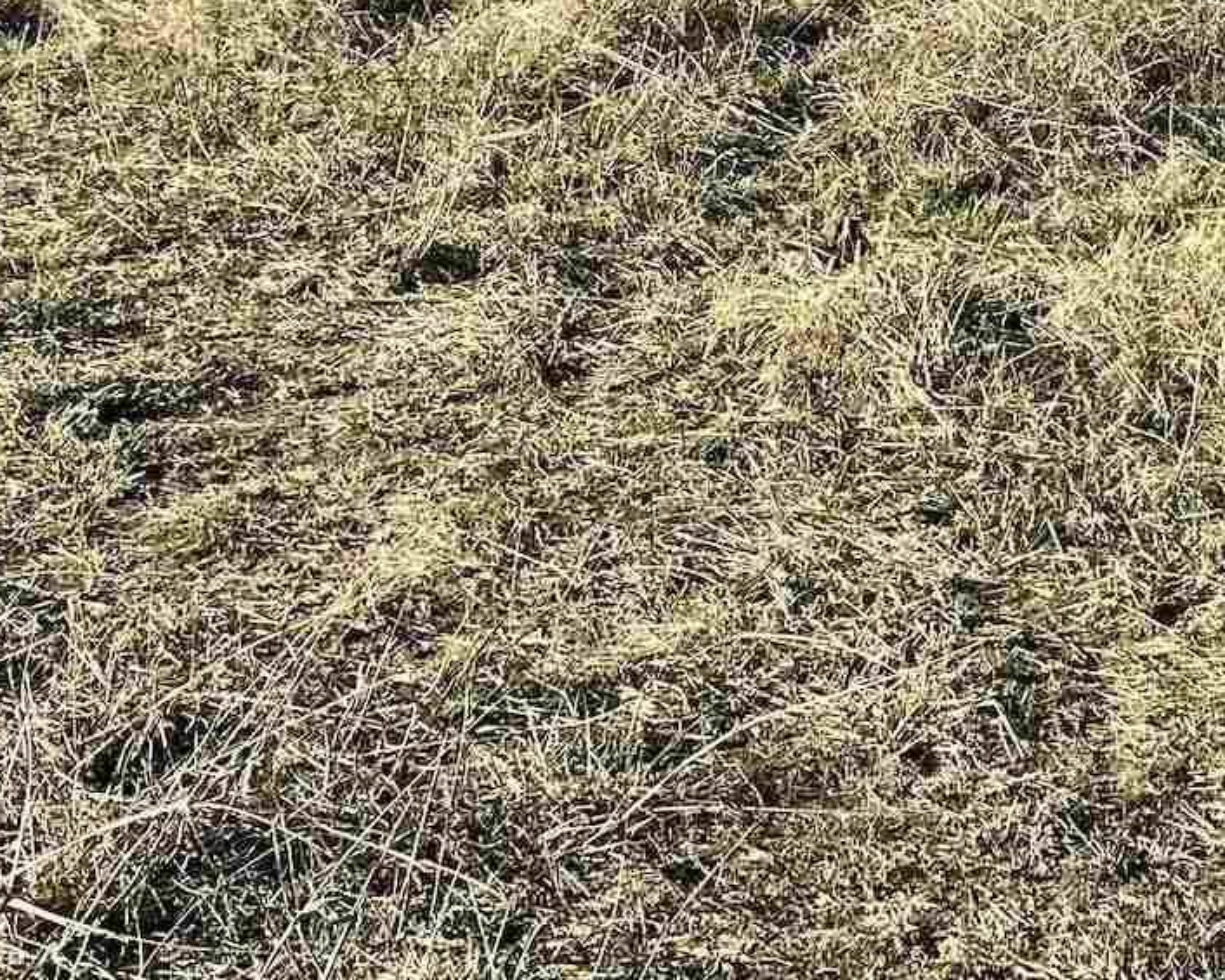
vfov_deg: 15.8
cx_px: 1284
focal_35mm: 92
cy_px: -310
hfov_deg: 20.0
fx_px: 3336
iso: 32
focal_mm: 4.2
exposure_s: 1/1715
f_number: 1.6
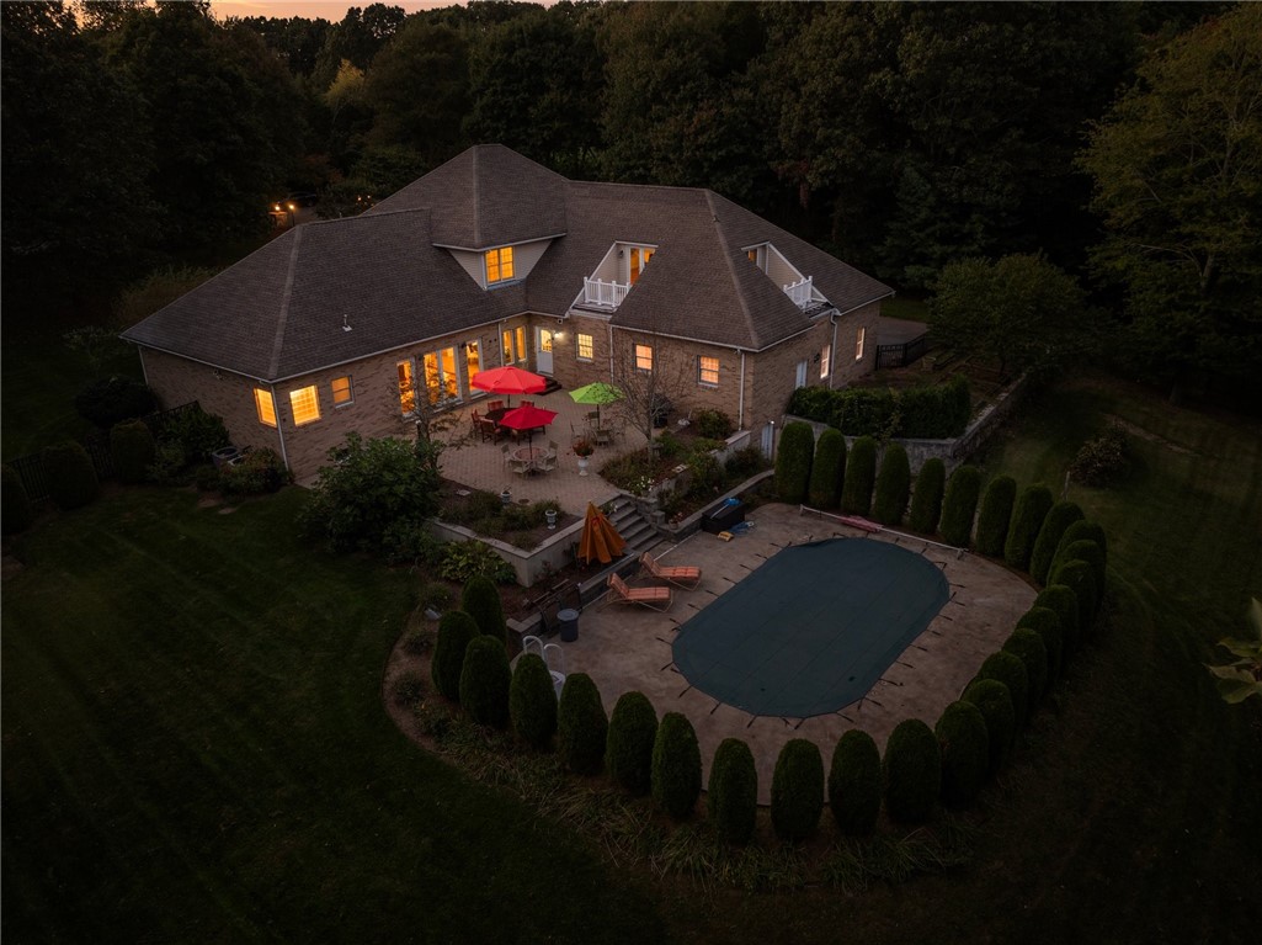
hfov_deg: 71.6
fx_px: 874
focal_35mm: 24
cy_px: 472
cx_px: 631
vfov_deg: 56.7
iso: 200
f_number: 2.8
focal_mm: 12.29
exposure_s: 1/6
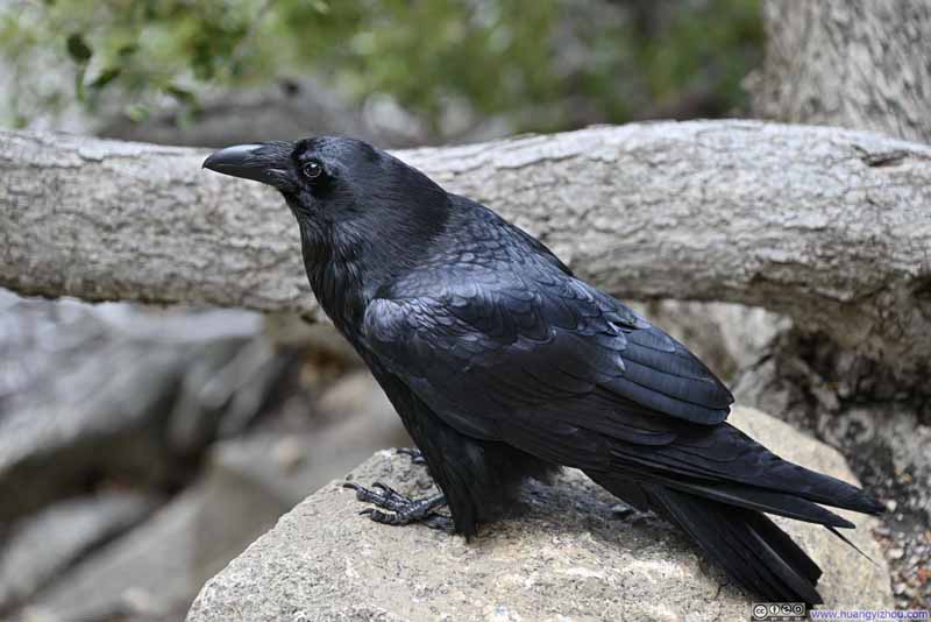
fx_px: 2665
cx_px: 466
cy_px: 311
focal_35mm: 103
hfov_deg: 19.8
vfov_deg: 13.3
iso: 140
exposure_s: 1/125
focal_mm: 103
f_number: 4
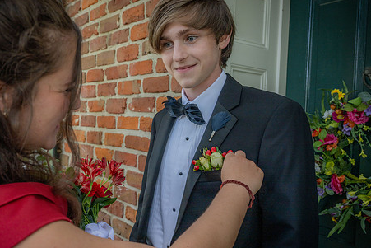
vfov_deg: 36.9
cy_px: 131
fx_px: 371
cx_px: 142
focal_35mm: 36
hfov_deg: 52.6
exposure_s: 1/160
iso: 100
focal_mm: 28
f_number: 5.6
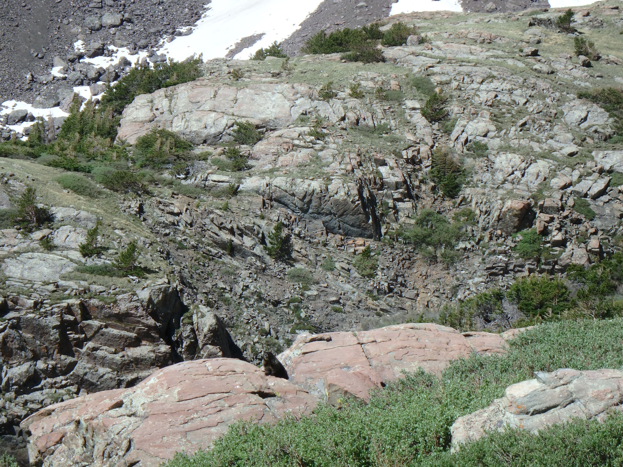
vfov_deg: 14.1
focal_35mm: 105
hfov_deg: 18.7
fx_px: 1890
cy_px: 234
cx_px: 312
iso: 125
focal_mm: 18.7
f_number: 5.7
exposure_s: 1/500
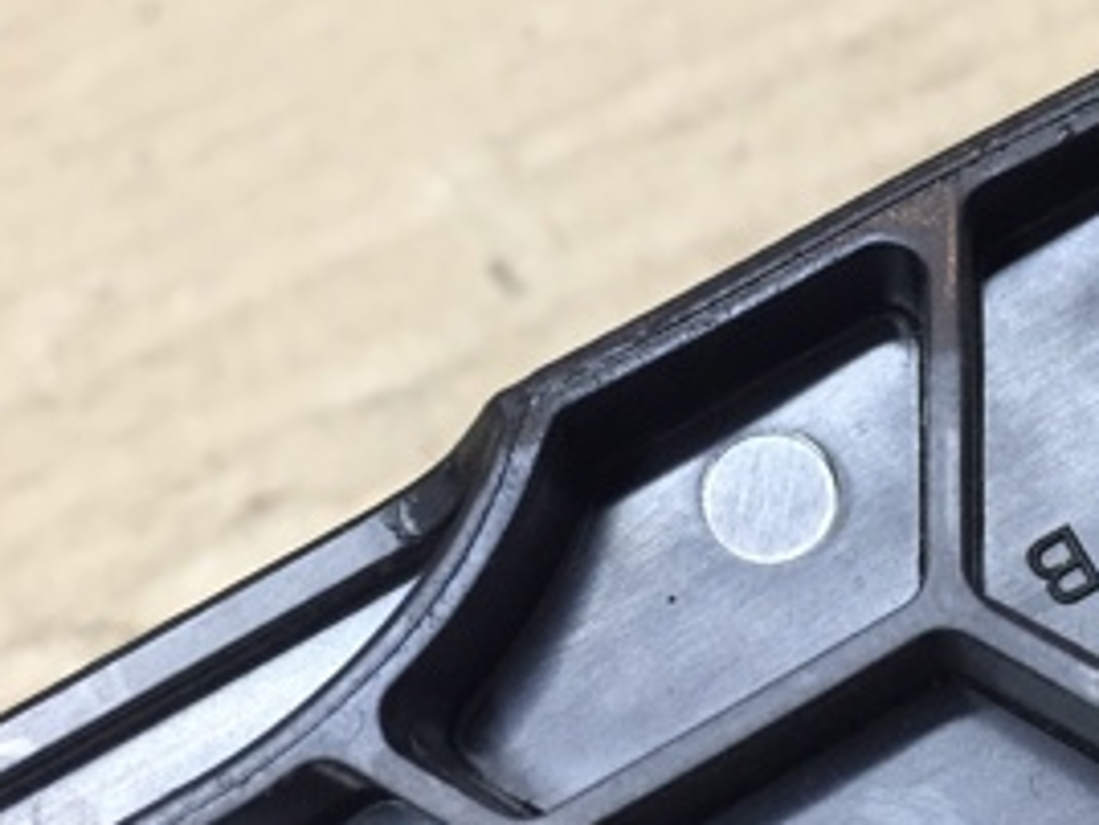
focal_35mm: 69
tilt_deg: -46.4
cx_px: 866
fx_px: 2192
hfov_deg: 27.6
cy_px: 412
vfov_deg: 21.3
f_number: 2.2
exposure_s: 1/33
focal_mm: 4.15
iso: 64
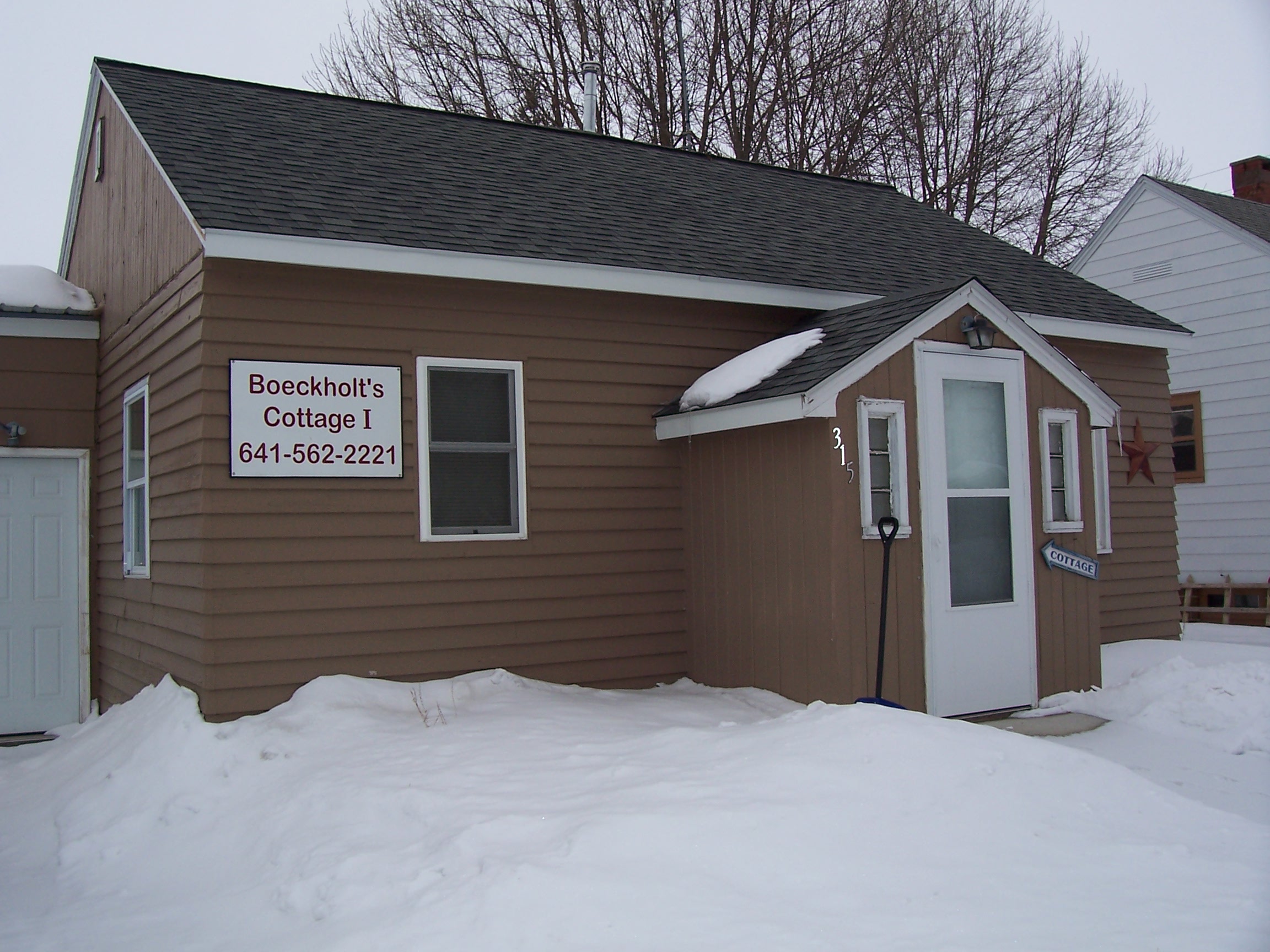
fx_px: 1247
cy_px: 476
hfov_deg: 54.0
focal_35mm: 34
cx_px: 635
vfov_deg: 41.8
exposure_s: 1/250
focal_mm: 5.6
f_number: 5.6
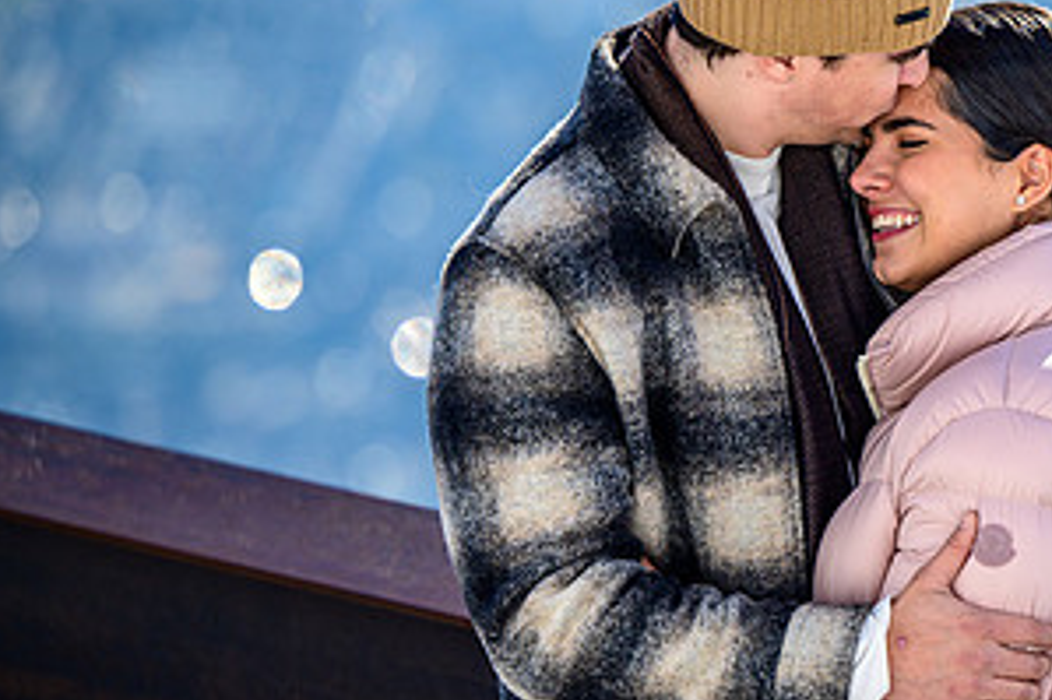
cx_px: 901
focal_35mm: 291
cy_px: 345
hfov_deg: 7.1
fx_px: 8499
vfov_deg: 4.7
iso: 100
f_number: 3.2
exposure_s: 1/1250
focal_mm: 150
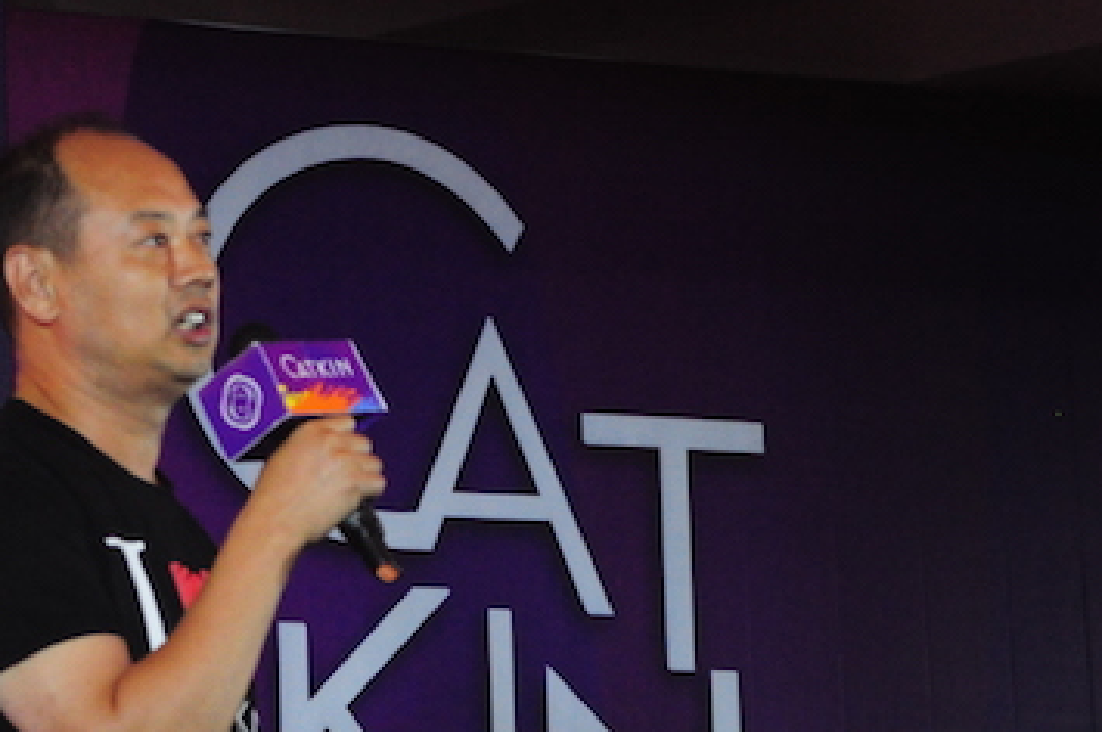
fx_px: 4615
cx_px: 196
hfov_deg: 13.5
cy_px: 623
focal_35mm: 151
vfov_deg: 9.0
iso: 2500
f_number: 6.3
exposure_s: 1/125
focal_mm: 55
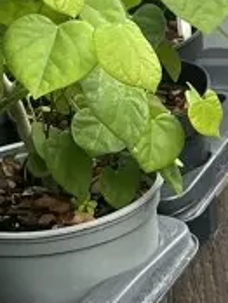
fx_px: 1410
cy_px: 366
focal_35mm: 161
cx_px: 566
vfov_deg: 12.0
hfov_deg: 8.4
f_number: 1.6
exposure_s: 1/121
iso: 40
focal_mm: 5.1
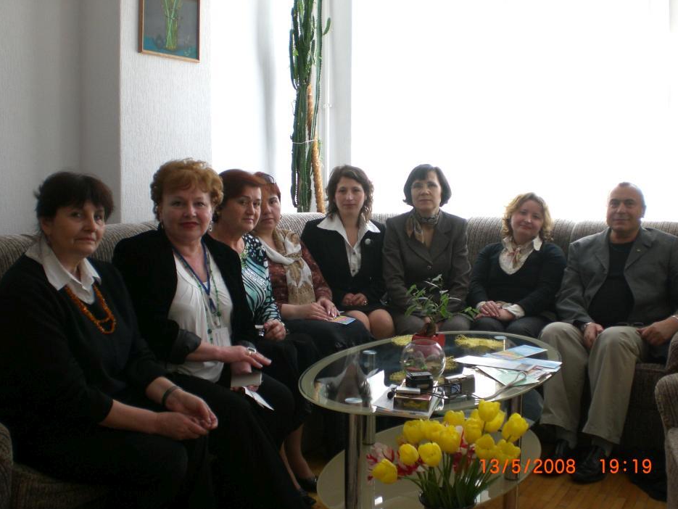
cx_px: 346
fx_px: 764
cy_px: 259
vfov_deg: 36.8
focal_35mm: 39
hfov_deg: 47.8
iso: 100
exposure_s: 1/100
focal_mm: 6.3
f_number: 3.1
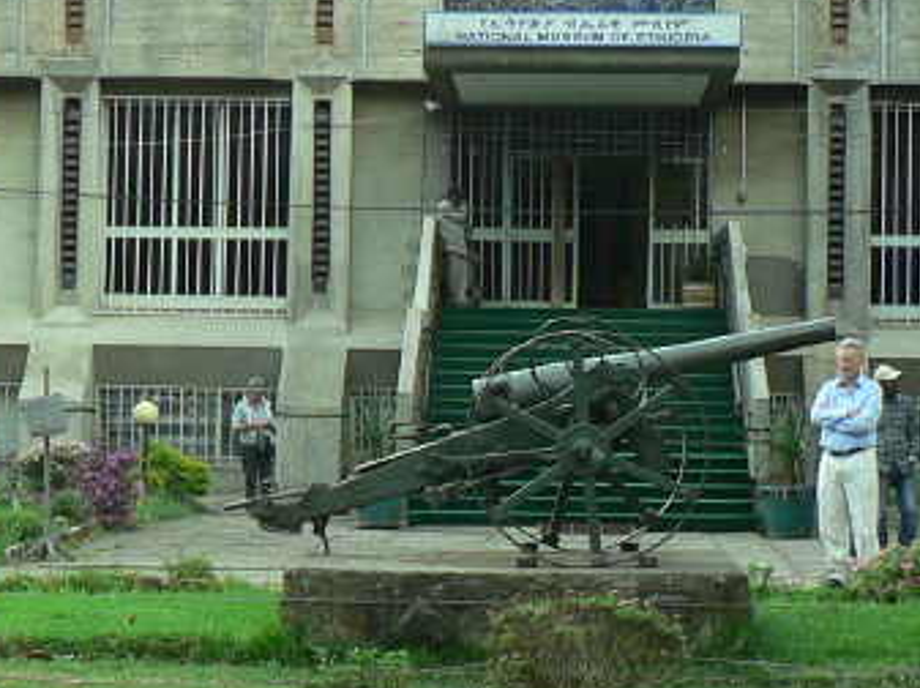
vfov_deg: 14.2
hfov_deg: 18.9
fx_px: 2761
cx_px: 322
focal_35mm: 104
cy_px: 371
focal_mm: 6
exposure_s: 1/100
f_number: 2.8
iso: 64
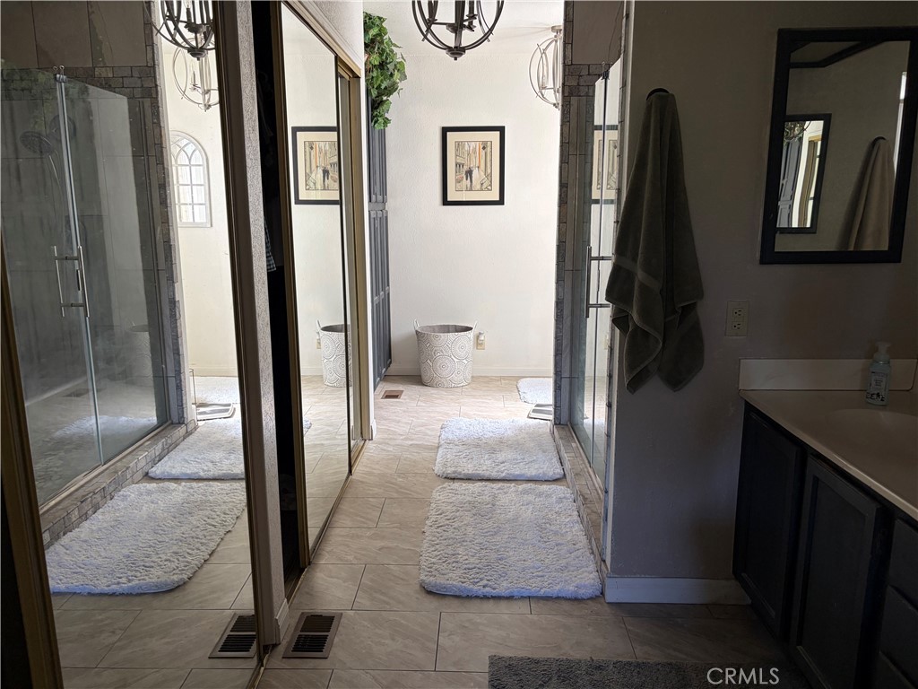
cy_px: 344
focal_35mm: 26
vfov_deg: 53.1
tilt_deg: -11.0
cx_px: 459
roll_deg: +0.1
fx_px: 690
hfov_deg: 67.3
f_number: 1.6
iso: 125
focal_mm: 5.96
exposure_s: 1/76
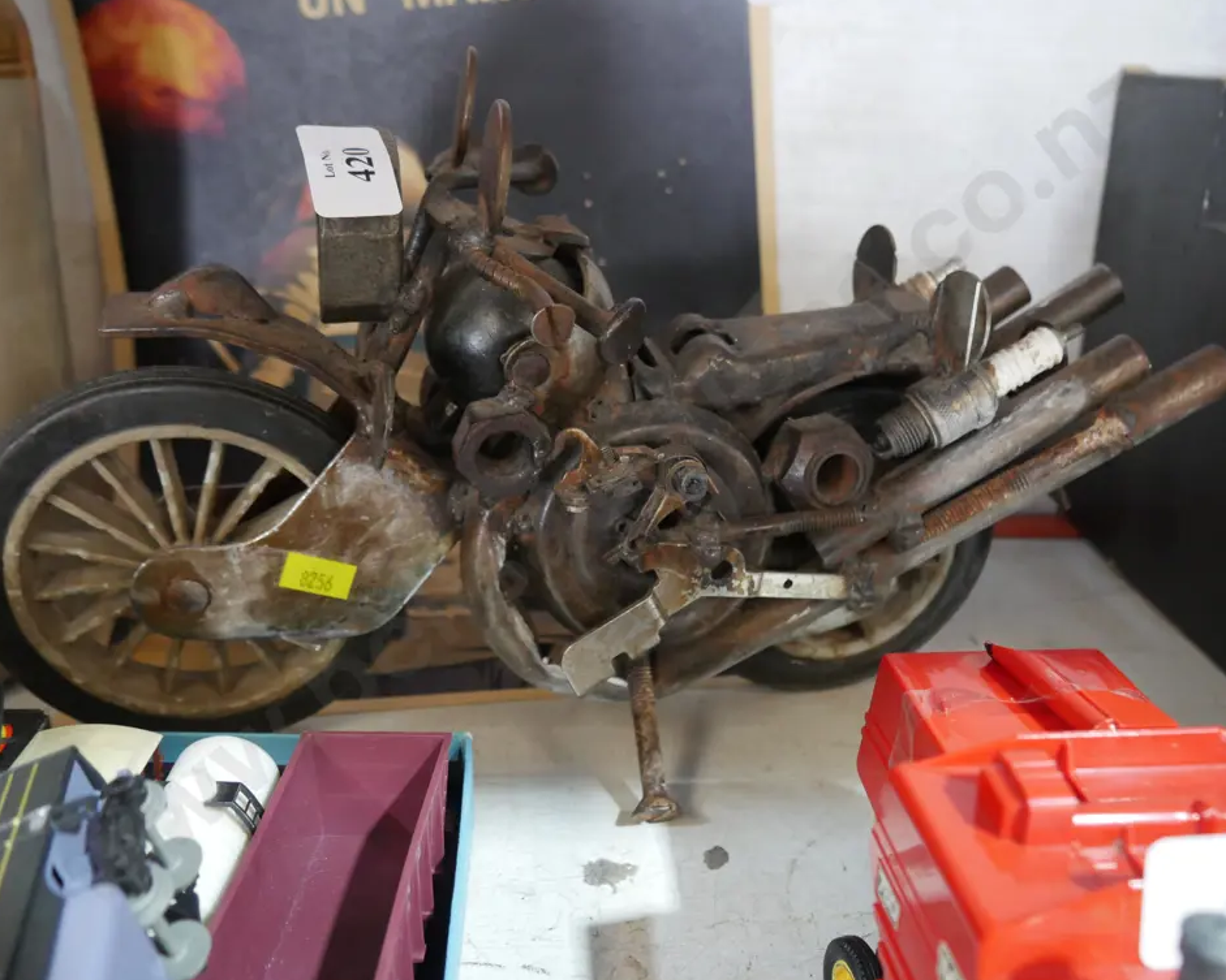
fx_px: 1234
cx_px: 607
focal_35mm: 34
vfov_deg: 43.4
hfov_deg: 52.8
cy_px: 490
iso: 2000
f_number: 3.6
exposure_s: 1/60
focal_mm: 16
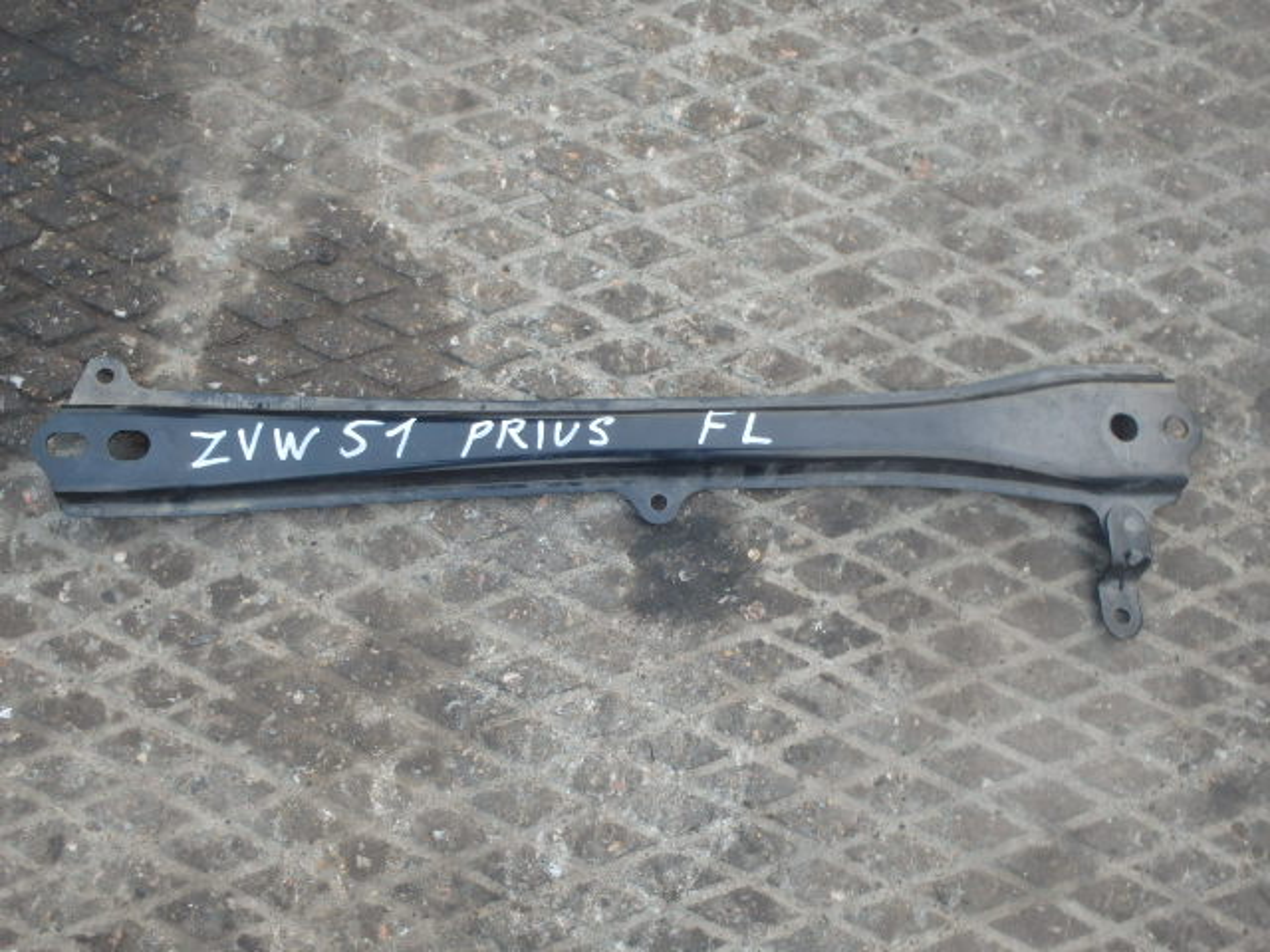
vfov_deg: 49.7
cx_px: 635
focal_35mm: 28
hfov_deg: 63.4
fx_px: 1027
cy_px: 476
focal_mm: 5
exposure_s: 1/30
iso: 250
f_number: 3.9
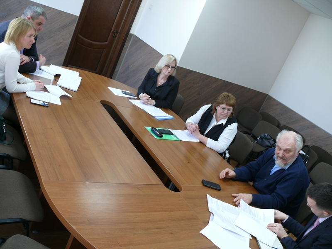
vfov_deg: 40.7
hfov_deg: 52.6
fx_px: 336
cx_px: 166
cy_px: 124
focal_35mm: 35
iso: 100
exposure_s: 1/30
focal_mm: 7.4
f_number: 2.8
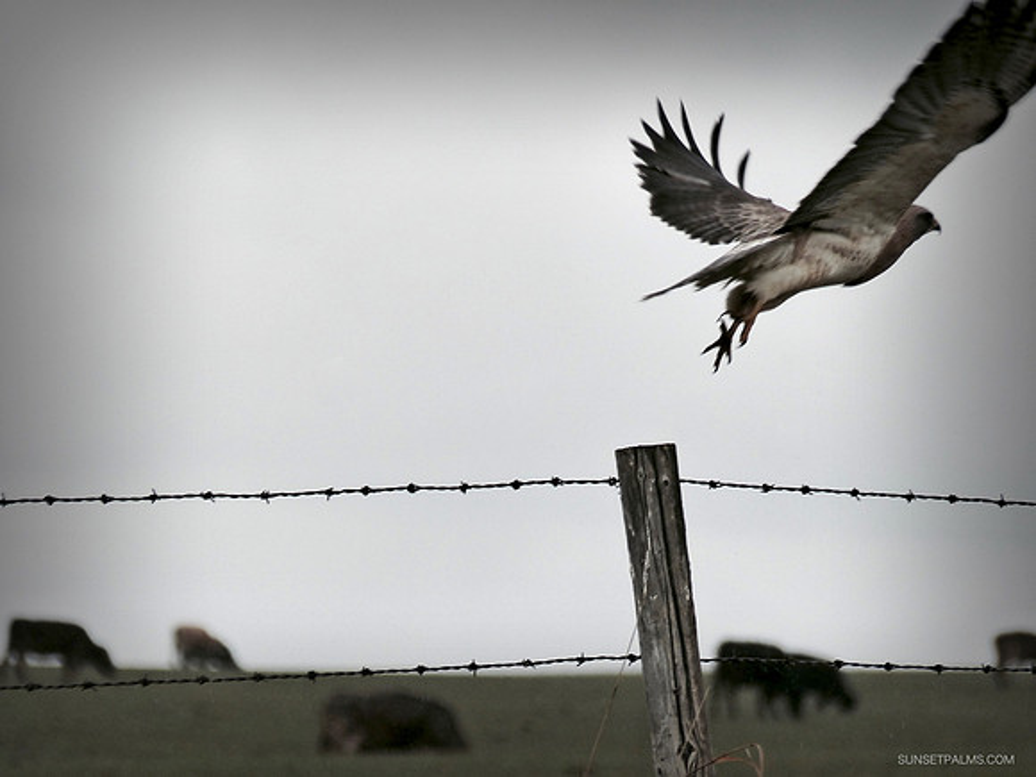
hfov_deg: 3.3
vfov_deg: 2.5
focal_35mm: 596
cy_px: 388
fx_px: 17837
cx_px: 518
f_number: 4
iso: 160
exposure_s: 1/640
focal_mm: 107.3
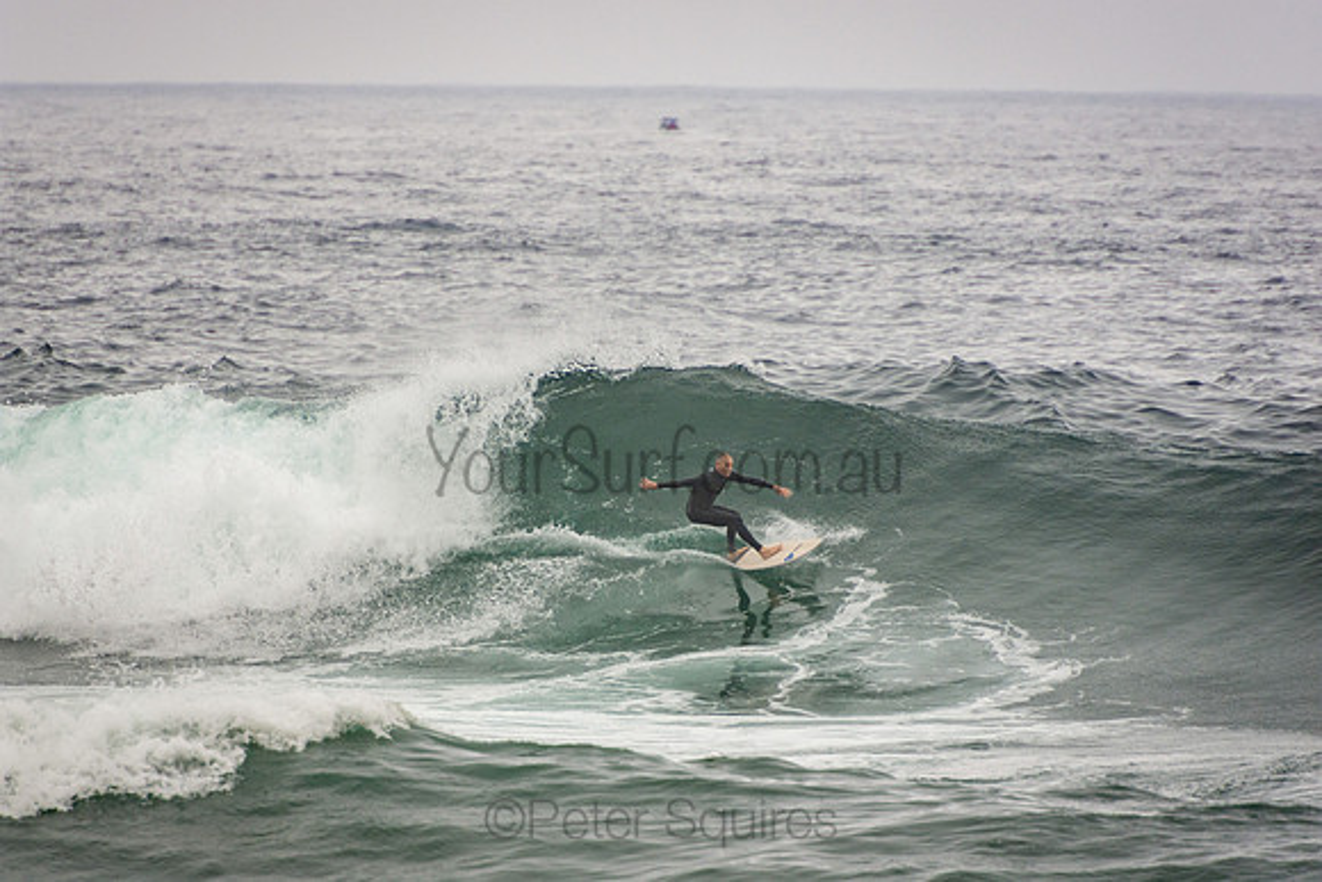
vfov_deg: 2.3
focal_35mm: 600
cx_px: 661
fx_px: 22037
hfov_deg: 3.4
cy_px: 441
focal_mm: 400
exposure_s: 1/1250
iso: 360
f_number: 5.6
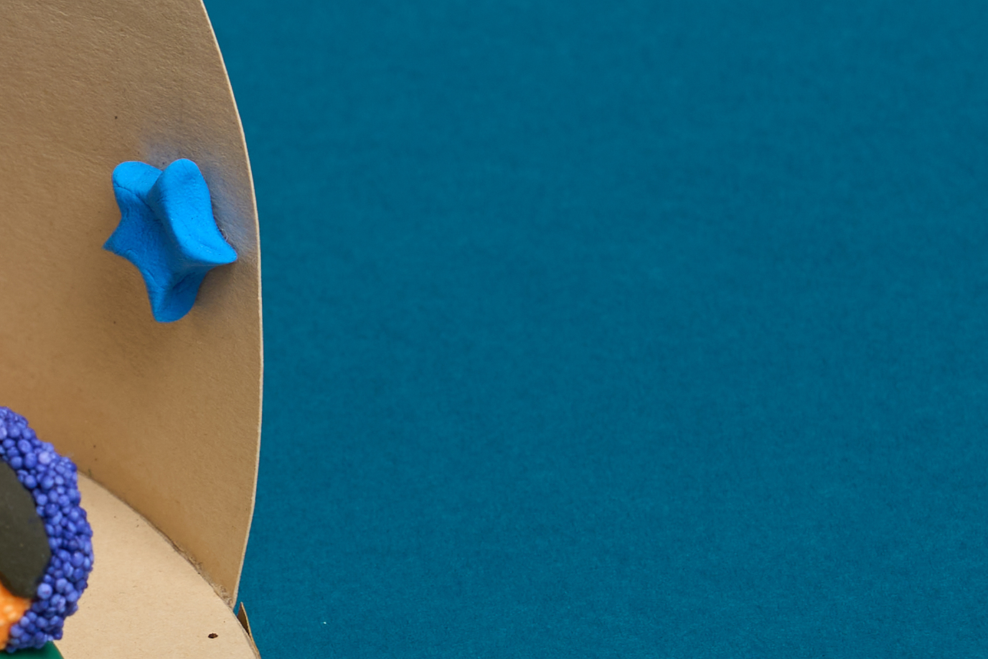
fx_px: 8370
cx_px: -524
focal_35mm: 305
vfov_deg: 4.5
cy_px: 298
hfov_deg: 6.7
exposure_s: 1/100
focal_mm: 70
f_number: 10
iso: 160
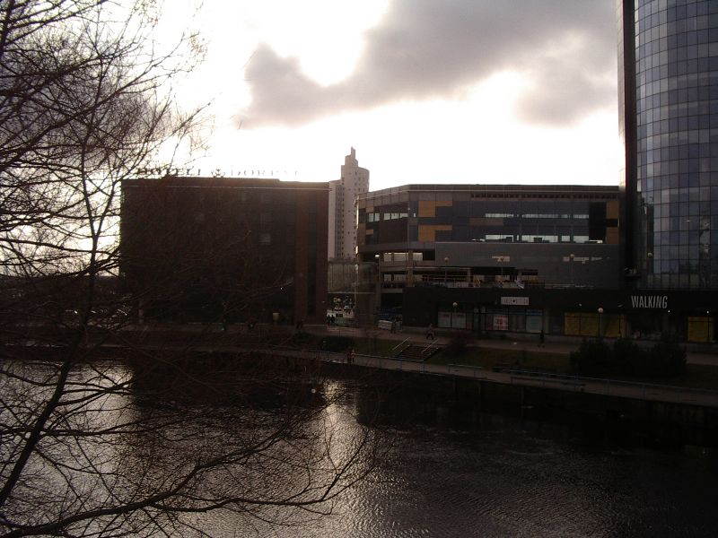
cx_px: 359
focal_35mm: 38
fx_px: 788
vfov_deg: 37.7
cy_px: 269
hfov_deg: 49.0
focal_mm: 5.8
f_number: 4.8
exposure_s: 1/400
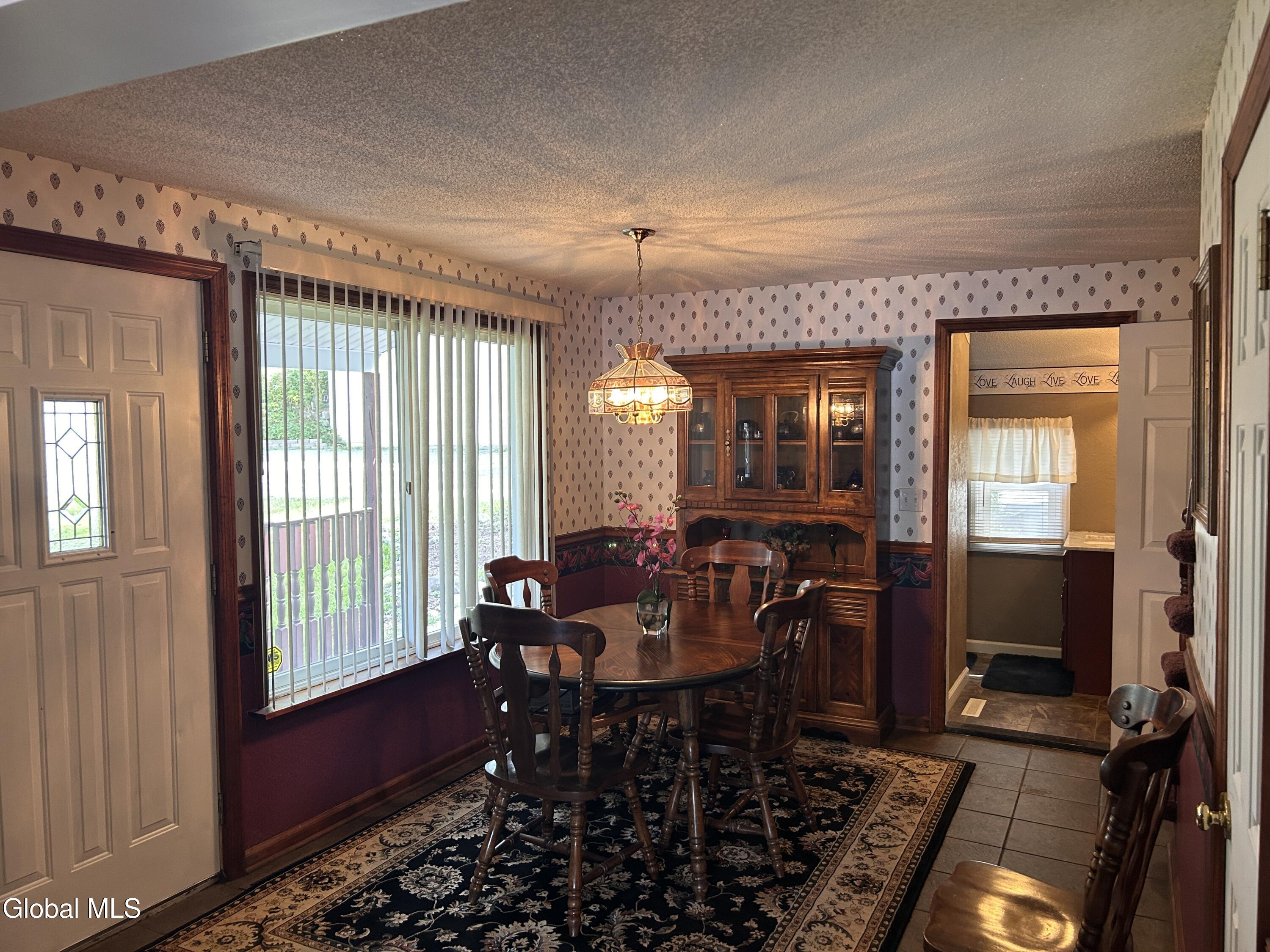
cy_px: 476
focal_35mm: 26
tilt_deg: -2.7
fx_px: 954
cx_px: 635
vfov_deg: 53.1
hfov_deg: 67.3
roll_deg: +1.1
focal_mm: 5.7
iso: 125
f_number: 1.5
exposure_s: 1/120
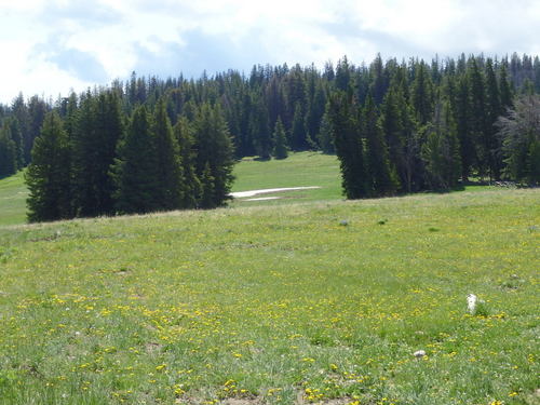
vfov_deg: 21.6
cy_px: 202
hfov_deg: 28.6
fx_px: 1061
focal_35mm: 68
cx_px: 270
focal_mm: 12.3
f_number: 5.5
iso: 125
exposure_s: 1/400
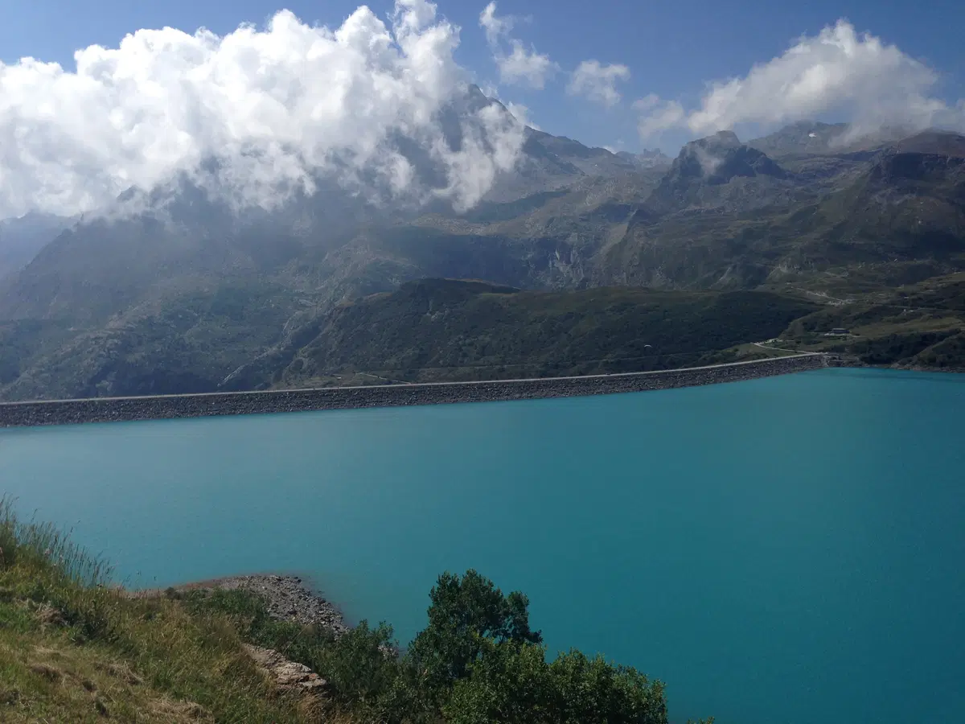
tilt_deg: -3.4
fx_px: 920
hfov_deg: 55.4
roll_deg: +0.2
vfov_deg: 42.9
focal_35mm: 33
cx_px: 482
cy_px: 362
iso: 50
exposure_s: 1/3012
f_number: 2.4
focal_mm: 4.12
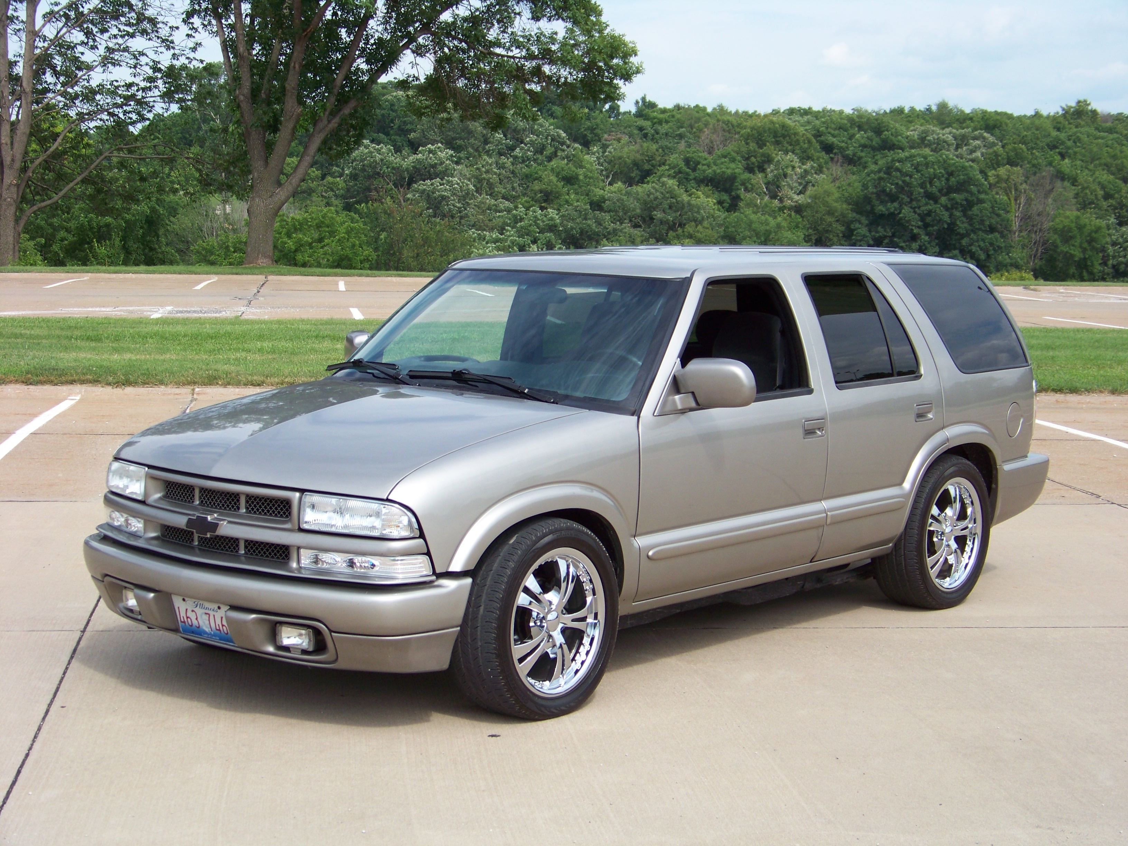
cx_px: 564
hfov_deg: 31.2
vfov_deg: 23.7
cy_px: 423
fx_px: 2020
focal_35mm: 62
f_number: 3.2
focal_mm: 10.5
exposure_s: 1/800
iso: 66
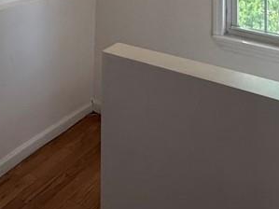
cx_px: 105
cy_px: -114
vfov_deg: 23.5
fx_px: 387
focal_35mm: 48
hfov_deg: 39.4
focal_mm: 2.22
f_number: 2.2
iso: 320
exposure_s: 1/120
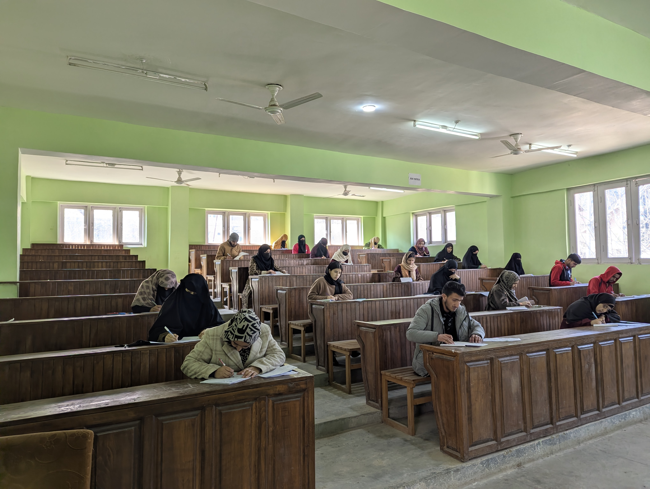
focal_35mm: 24
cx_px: 325
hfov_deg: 71.5
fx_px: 451
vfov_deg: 56.9
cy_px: 244
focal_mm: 6.81
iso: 51
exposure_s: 1/100
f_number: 1.85
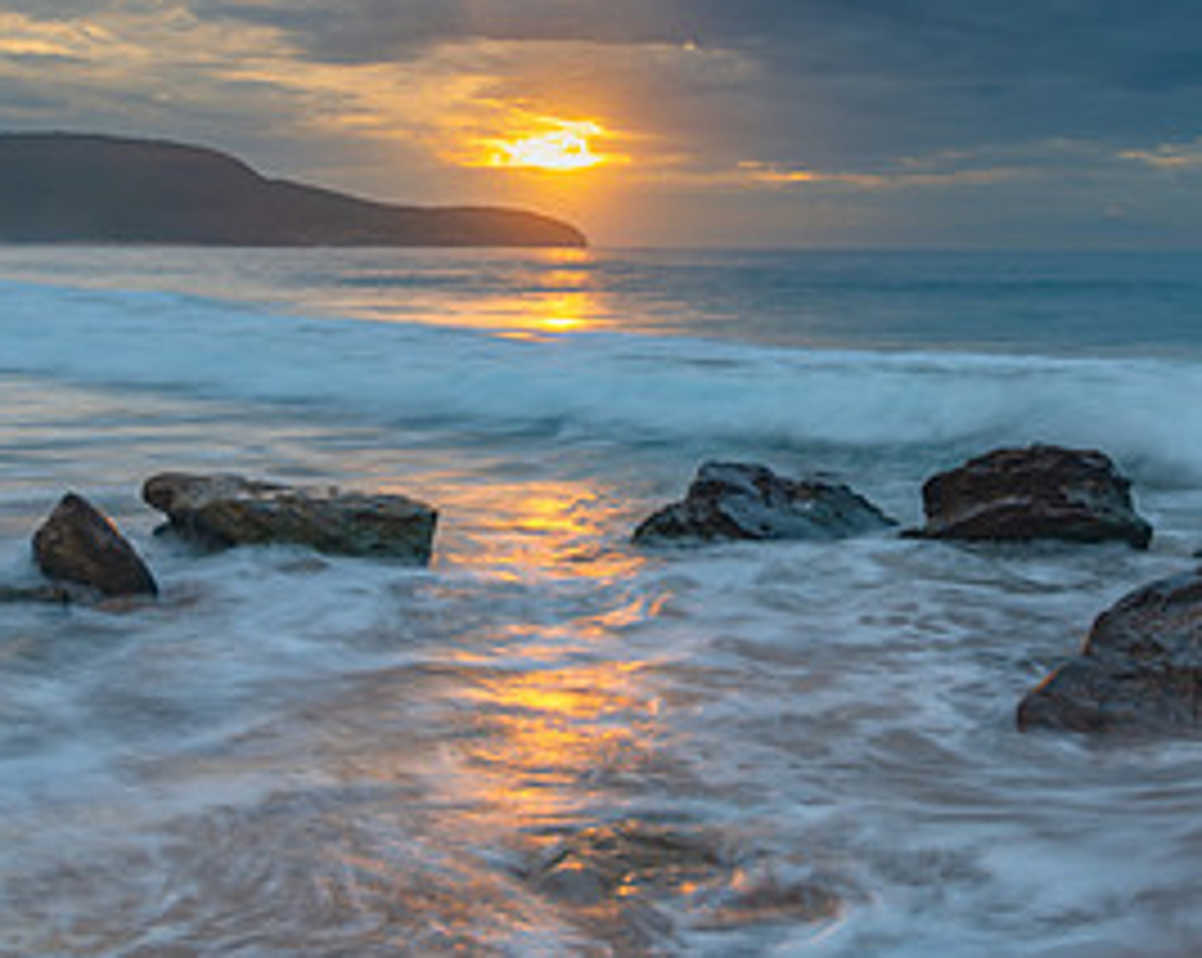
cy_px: 92
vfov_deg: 29.5
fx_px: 1741
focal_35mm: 49
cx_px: 603
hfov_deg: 38.1
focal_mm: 24
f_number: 9
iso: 50
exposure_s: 1/1.67
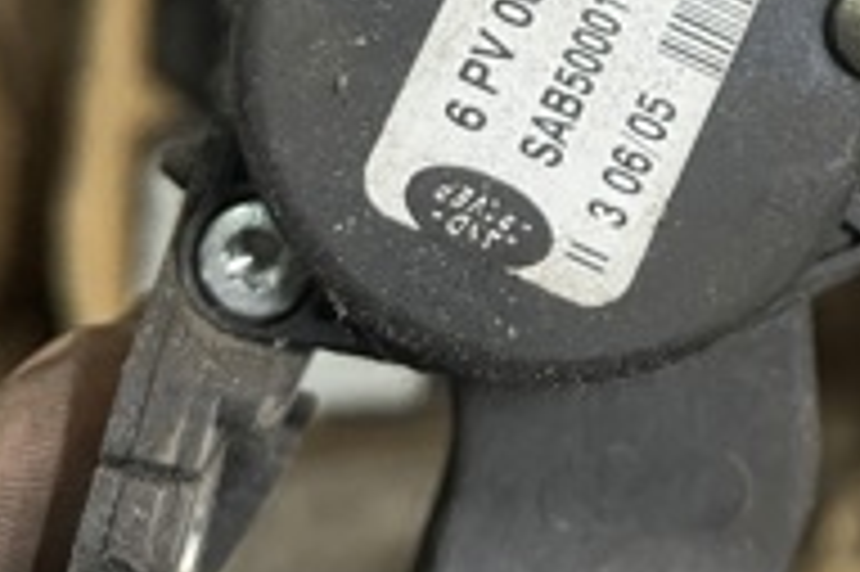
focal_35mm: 68
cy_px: -99
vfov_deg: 19.0
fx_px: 1623
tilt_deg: -59.7
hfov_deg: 29.3
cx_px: 626
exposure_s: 1/33
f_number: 1.6
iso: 500
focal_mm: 5.1
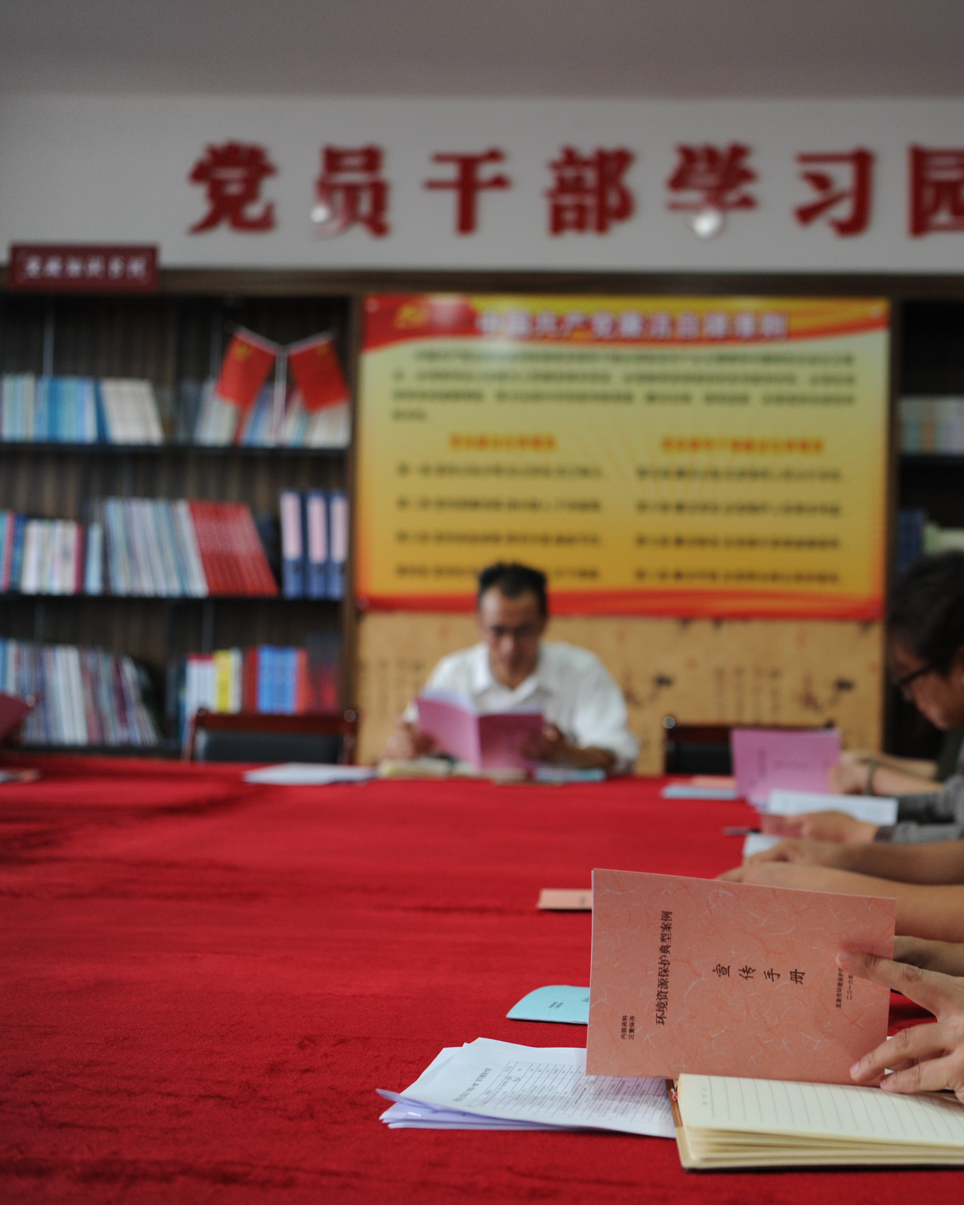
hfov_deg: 27.5
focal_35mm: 54
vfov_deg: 34.7
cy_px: 601
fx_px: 1926
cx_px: 785
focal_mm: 38
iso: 1000
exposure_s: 1/200
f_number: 2.8
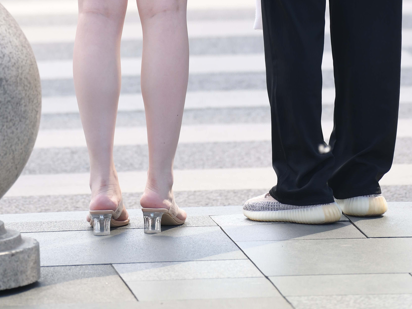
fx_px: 5714
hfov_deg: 4.1
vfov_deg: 3.1
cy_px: -191
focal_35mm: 480
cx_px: 170
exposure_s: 1/640
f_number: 4
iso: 400
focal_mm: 200
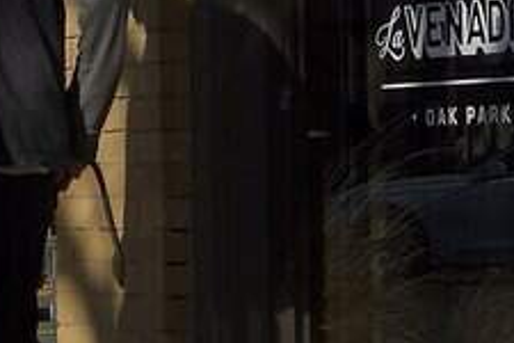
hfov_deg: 8.7
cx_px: 130
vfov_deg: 5.8
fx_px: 3355
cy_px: -93
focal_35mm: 235
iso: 400
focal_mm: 44
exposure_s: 1/640
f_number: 16
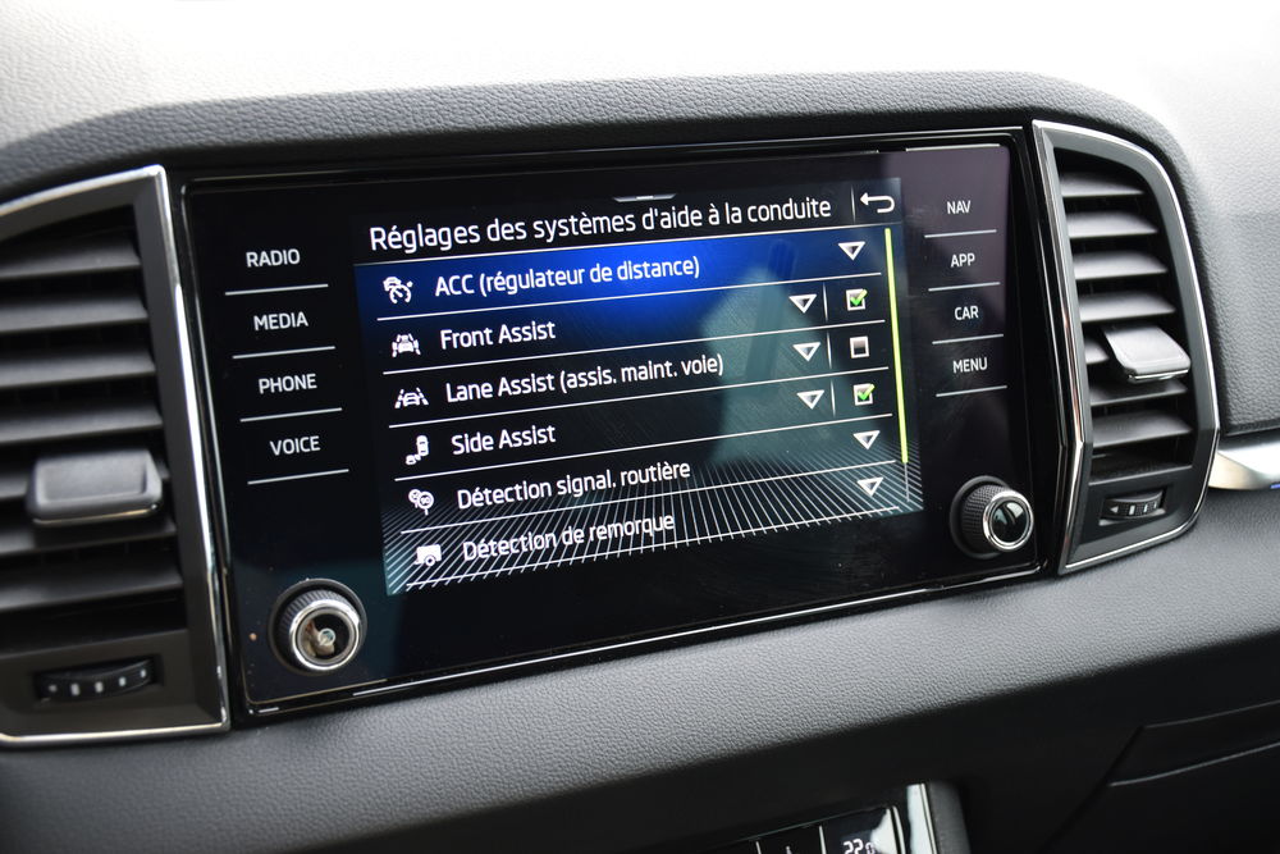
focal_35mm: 40
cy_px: 427
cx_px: 640
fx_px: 1440
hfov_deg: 47.9
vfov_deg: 33.0
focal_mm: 27
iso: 500
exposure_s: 1/60
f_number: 4
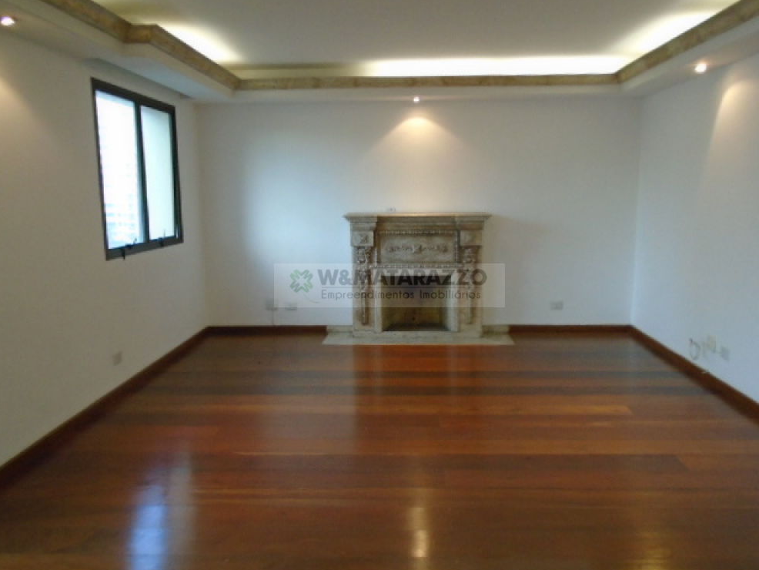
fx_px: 592
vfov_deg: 51.4
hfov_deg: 65.3
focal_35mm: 27
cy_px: 286
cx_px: 390
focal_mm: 4.6
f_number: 3.2
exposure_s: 1/50
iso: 320
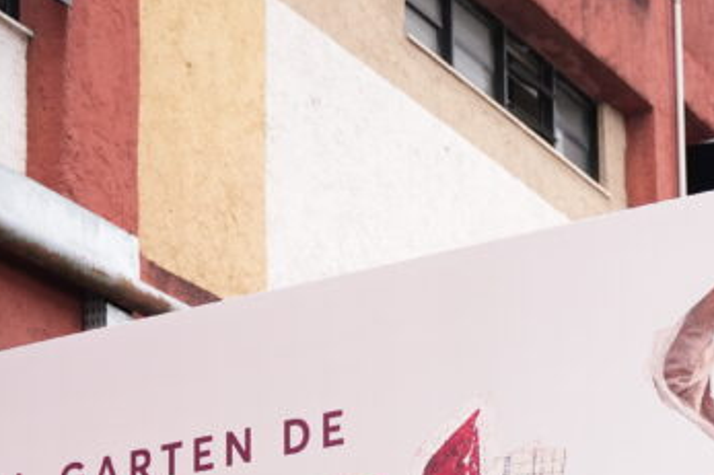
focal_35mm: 130
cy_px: 807
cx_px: 521
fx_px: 2586
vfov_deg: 10.0
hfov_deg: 15.7
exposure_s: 1/400
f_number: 2.8
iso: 500
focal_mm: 35.4
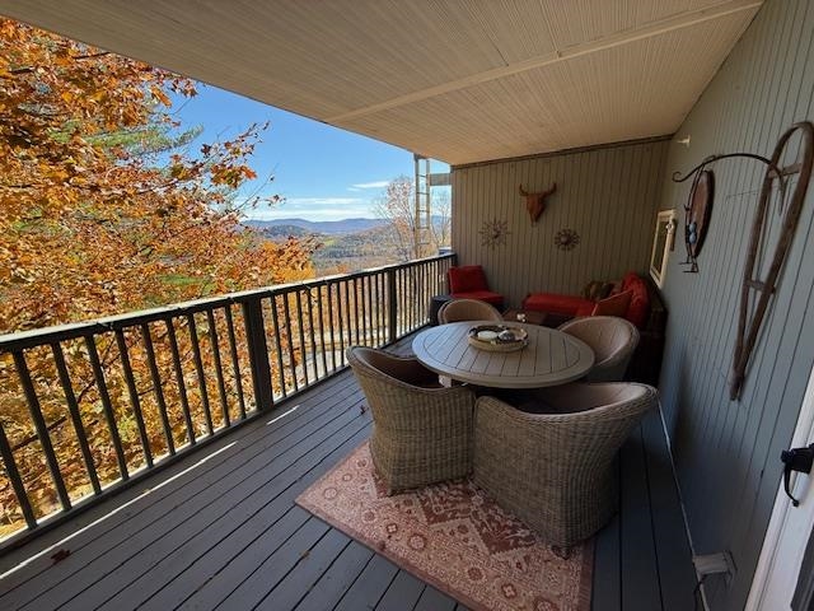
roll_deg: +0.8
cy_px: 306
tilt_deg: -14.0
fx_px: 329
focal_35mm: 14
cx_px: 407
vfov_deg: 85.7
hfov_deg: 102.1
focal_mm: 2.22
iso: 50
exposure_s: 1/313
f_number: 2.2
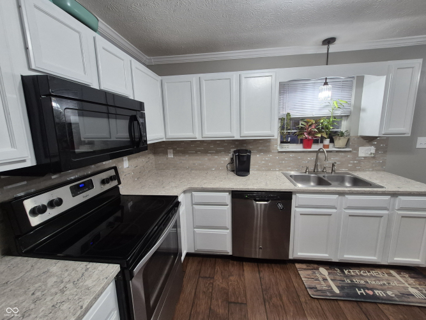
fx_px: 160
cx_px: 213
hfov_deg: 106.2
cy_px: 160
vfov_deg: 89.9
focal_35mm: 13
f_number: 2.2
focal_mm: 1.74
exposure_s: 1/60
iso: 250
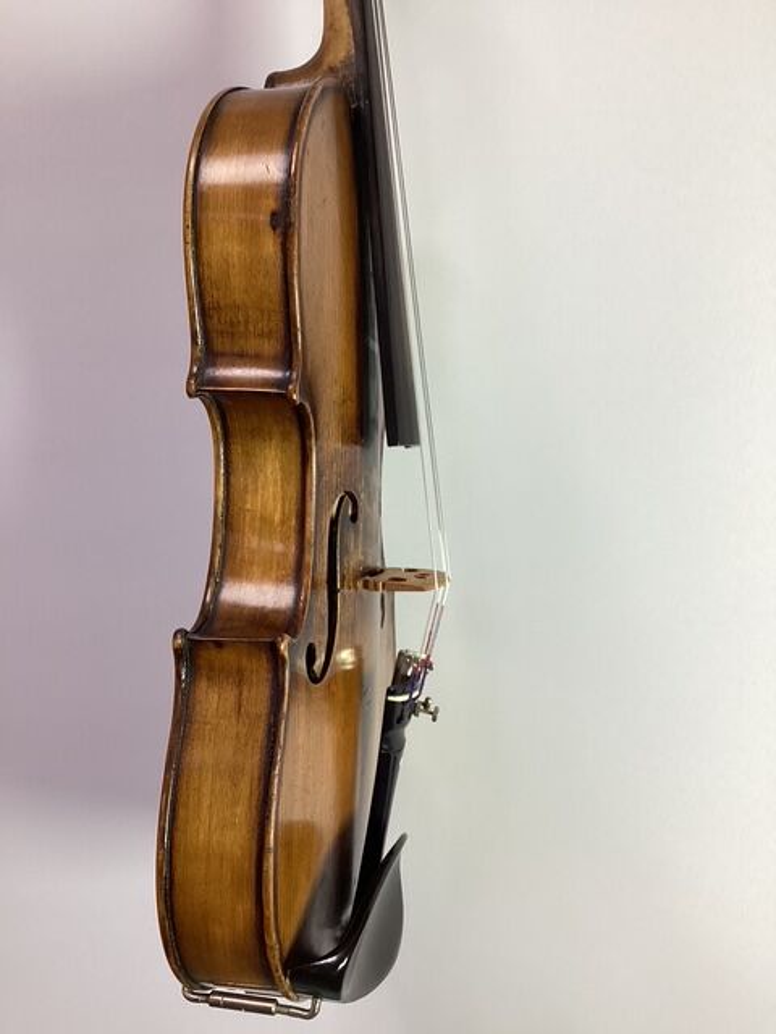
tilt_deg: -4.0
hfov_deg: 45.4
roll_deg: +3.7
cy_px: 517
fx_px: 927
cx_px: 388
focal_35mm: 31
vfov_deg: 58.4
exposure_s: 1/100
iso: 100
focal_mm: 3.3
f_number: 2.4
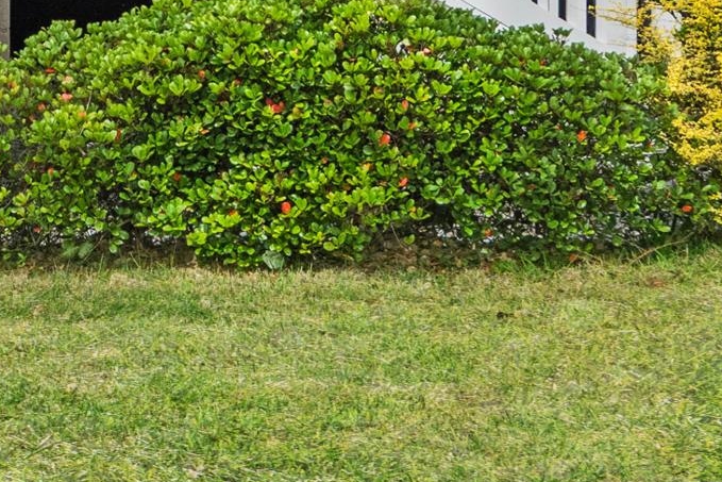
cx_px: 43
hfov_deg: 10.3
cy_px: -381
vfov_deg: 6.8
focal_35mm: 198
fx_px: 3972
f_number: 9
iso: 250
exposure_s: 1/640
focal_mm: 35
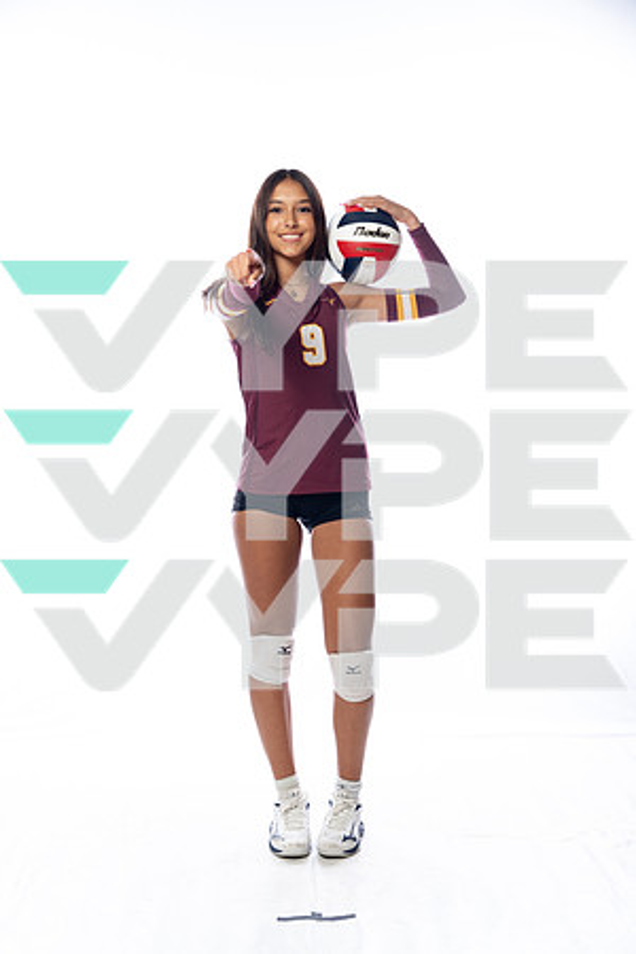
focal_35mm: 50
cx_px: 318
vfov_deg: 39.6
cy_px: 477
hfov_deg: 27.0
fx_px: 1325
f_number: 5.6
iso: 640
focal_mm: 50
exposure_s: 1/250
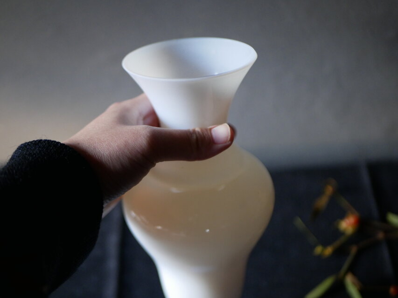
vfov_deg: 29.1
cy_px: 149
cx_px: 199
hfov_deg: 38.2
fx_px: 575
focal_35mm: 50
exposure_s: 1/125
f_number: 1.7
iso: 1250
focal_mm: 25
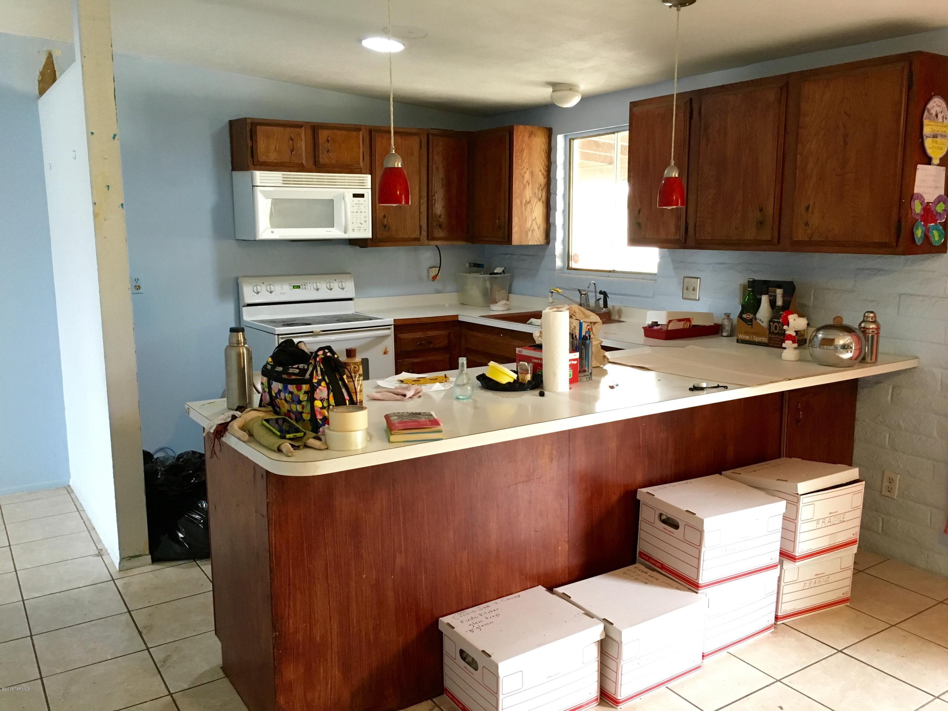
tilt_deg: -9.4
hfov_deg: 61.7
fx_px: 794
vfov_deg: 48.2
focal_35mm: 29
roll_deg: +2.2
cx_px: 474
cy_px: 356
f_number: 2.2
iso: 160
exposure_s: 1/30
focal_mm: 4.15
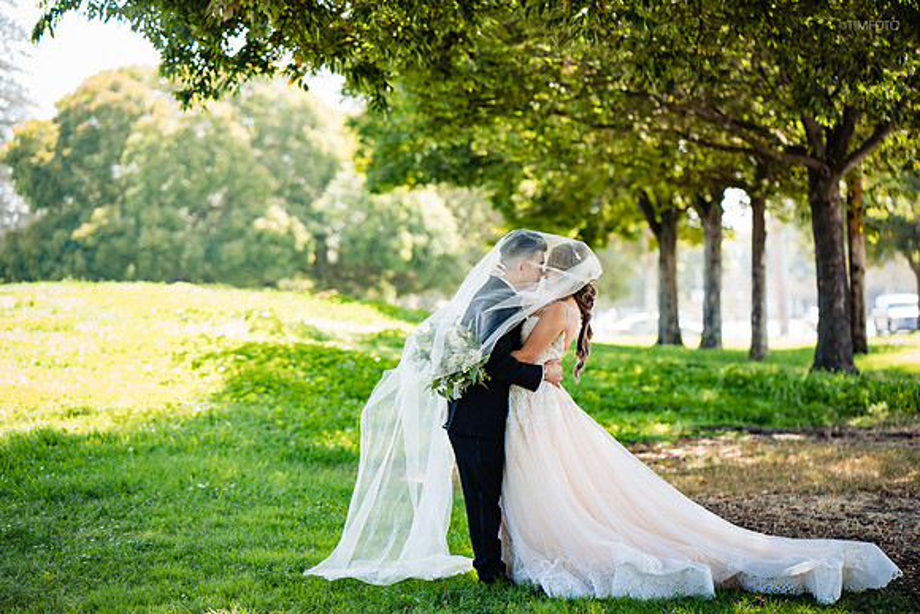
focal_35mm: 85
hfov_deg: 23.9
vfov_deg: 16.1
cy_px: 307
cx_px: 460
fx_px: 2173
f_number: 2.2
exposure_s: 1/250
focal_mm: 85
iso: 160
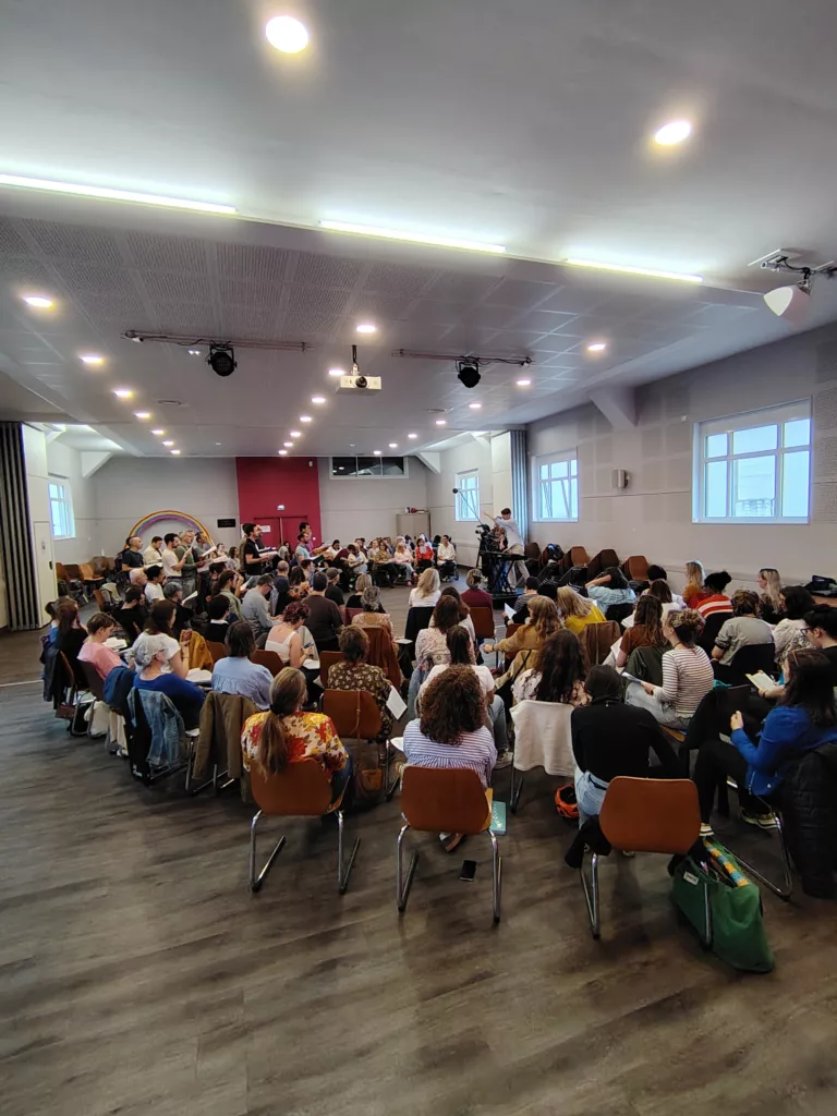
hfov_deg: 74.7
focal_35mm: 17
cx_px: 418
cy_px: 558
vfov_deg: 91.0
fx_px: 548
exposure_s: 1/33.3
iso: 327
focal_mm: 1.42
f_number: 2.2
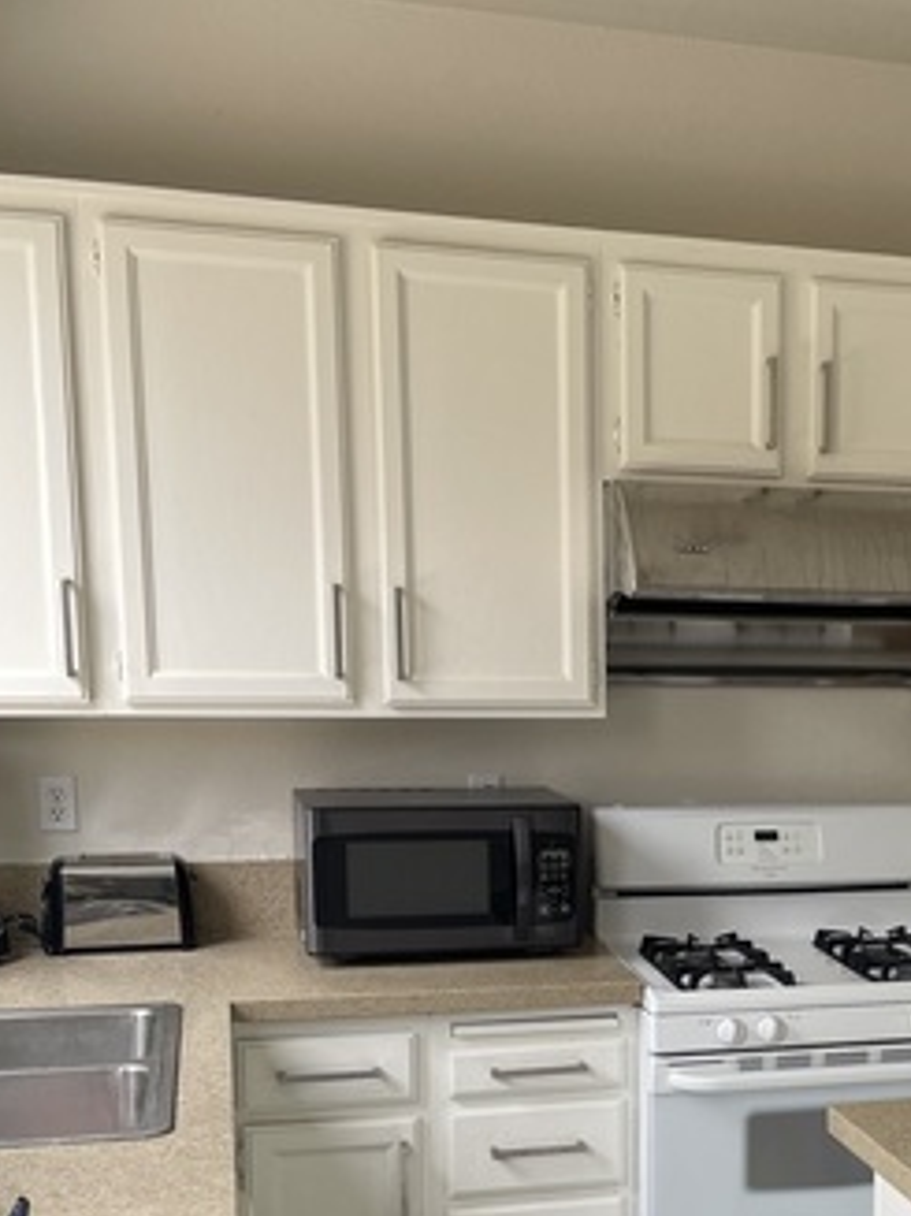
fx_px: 1861
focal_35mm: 53
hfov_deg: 26.2
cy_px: 939
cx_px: 889
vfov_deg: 35.2
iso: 32
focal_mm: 4.2
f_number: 1.6
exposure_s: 1/261
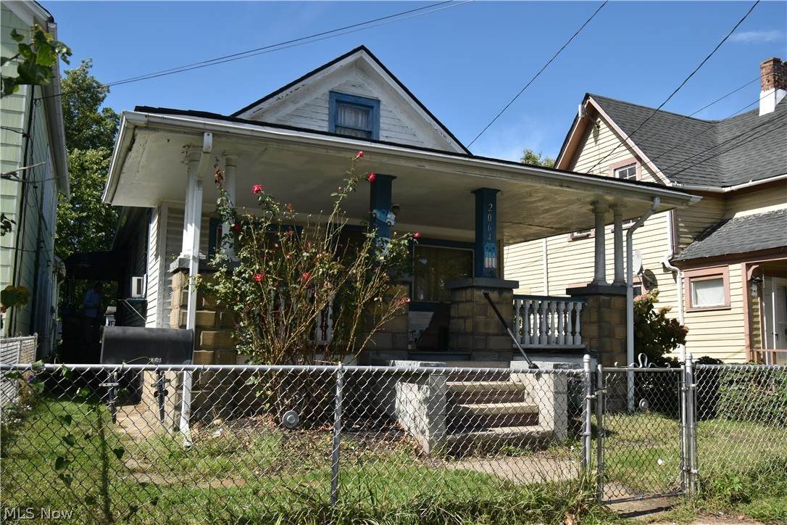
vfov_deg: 43.6
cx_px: 394
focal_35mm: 30
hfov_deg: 61.9
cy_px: 262
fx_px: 656
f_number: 9
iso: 100
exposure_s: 1/200
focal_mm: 20
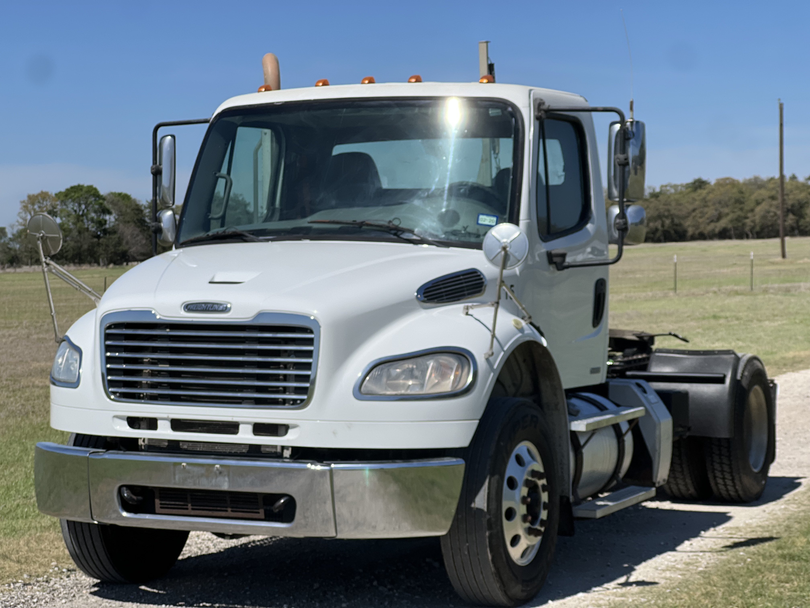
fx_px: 1802
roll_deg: +2.4
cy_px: 304
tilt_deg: +0.7
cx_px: 405
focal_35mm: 77
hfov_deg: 25.3
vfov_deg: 19.1
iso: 32
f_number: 2.8
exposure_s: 1/1357
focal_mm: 9
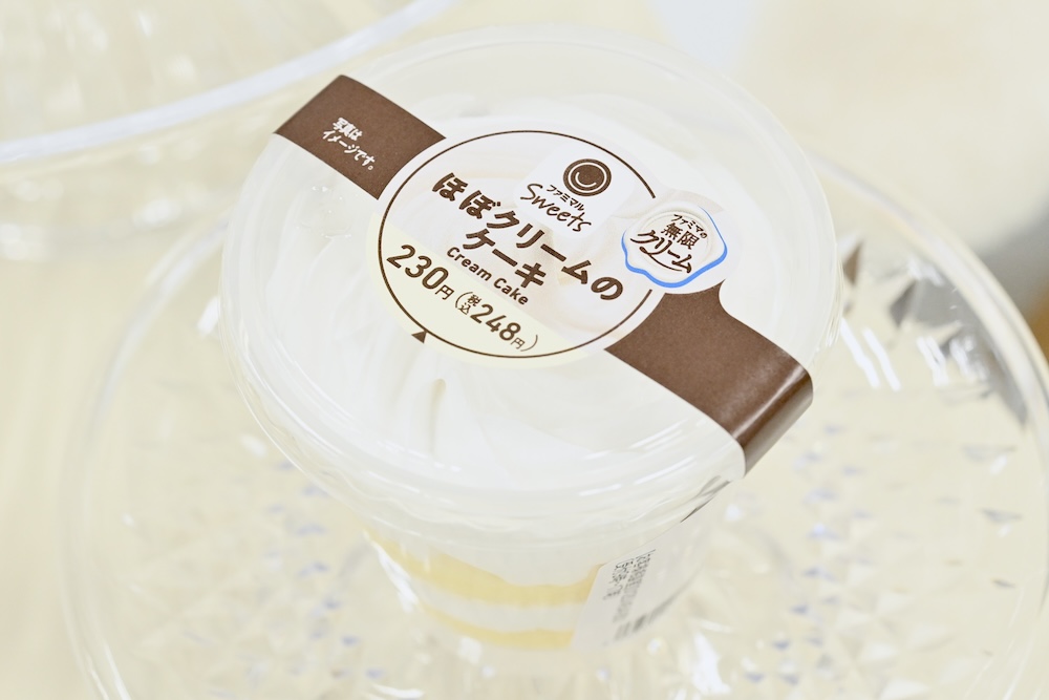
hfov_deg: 33.4
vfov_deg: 22.6
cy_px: 350
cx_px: 524
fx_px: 1748
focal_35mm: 60
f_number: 10
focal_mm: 60
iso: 6400
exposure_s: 1/200
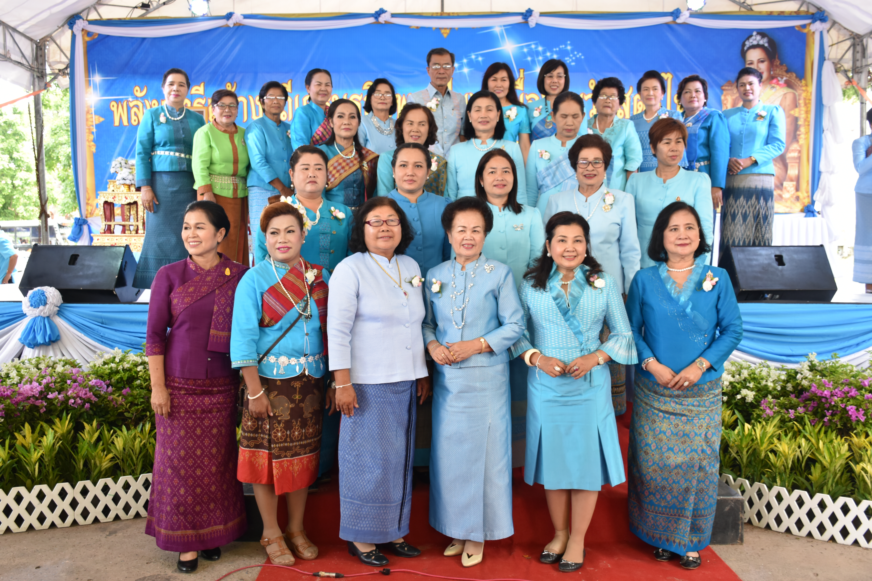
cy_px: 290
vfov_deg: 38.4
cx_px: 436
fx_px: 836
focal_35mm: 34
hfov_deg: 55.1
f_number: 4.5
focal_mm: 23
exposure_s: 1/80
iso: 400
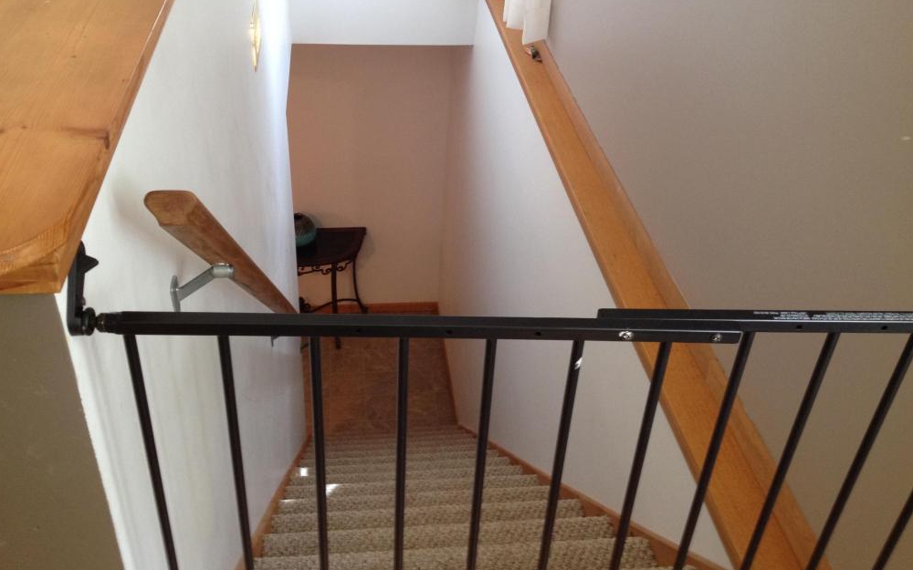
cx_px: 446
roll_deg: -3.0
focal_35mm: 38
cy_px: 254
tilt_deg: -34.8
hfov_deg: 51.5
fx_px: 946
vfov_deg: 33.6
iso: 100
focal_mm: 4.28
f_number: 2.4
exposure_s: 1/20
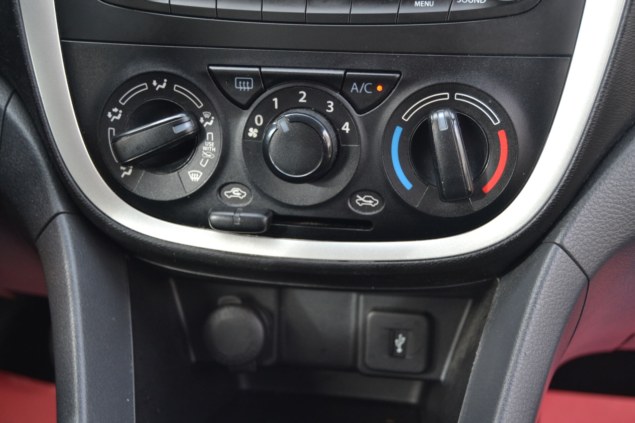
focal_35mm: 51
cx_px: 318
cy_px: 212
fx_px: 900
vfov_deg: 26.5
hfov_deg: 38.9
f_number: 5
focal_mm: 34
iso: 400
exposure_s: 1/100
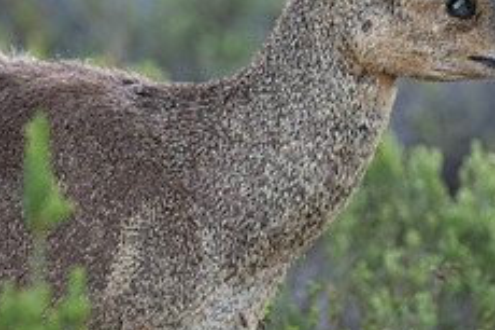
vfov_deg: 1.2
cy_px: 52
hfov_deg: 1.8
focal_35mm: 1176
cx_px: 312
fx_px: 16158
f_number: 6.3
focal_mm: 600
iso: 2000
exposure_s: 1/160
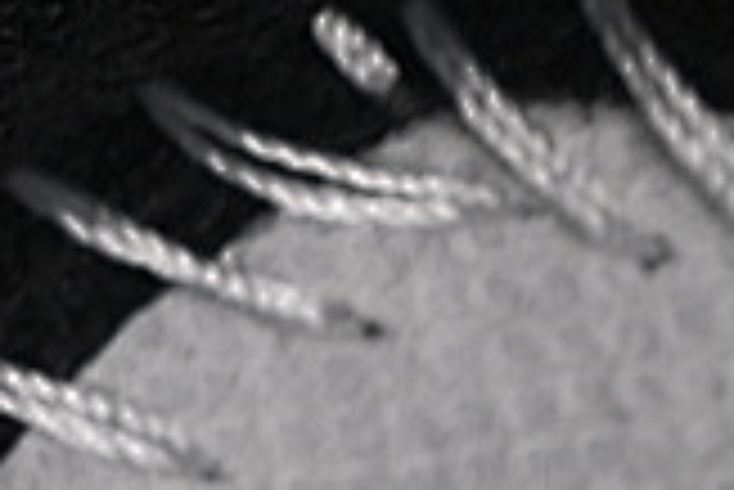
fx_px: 10122
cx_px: 1738
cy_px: 1461
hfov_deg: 4.1
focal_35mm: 496
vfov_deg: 2.7
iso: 160
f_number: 6.3
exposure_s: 1/60
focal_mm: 50
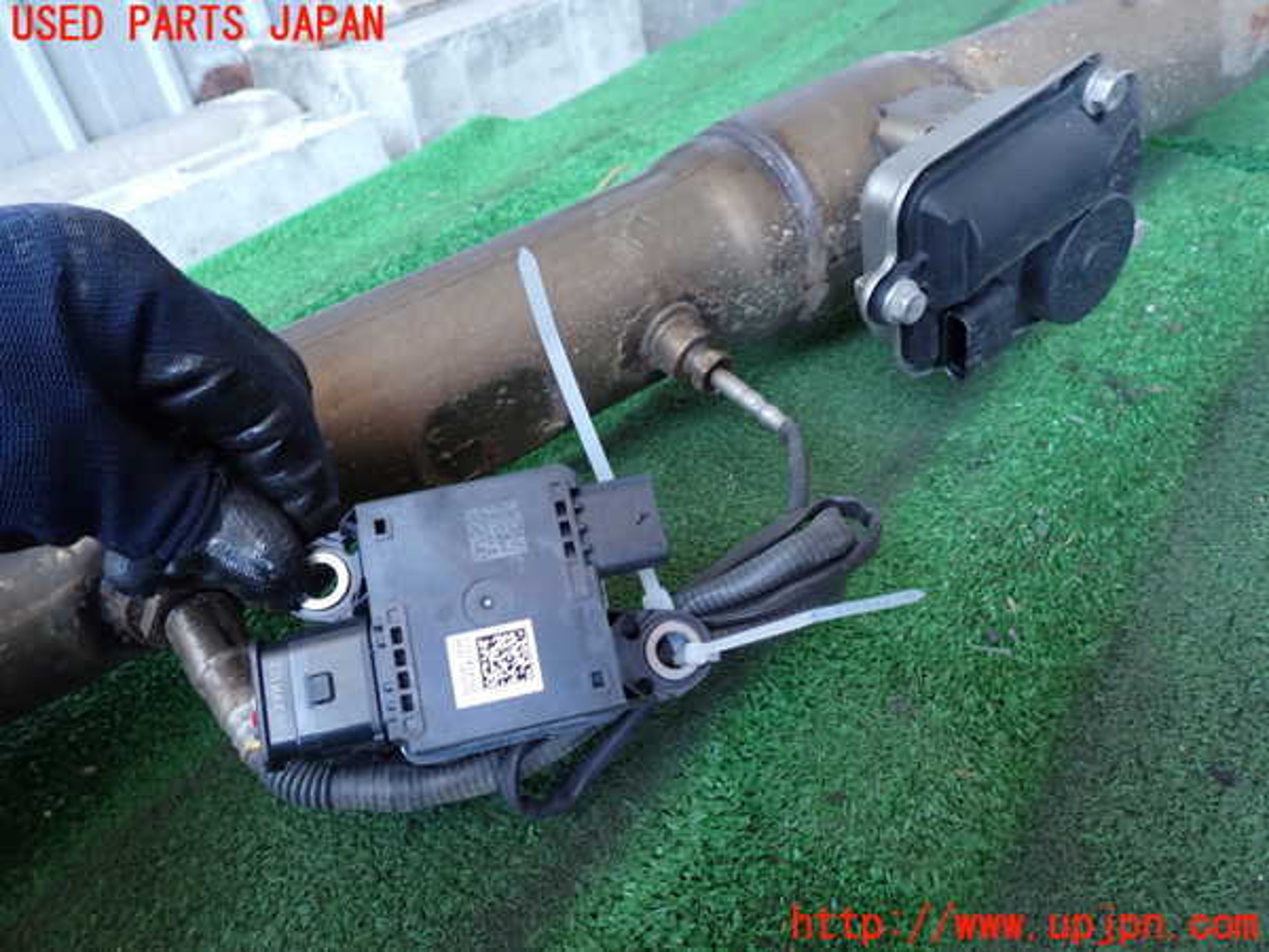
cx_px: 634
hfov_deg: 69.4
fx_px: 916
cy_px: 476
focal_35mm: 25
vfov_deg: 54.9
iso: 200
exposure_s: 1/40
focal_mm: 4.5
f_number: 2.8
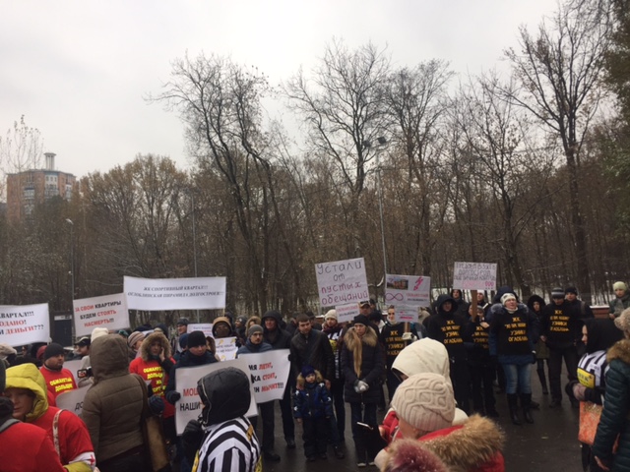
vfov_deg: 48.2
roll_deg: +3.3
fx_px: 528
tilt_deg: +5.7
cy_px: 236
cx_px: 315
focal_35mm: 29
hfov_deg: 61.7
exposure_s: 1/100
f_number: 2.2
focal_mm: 4.15
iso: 40
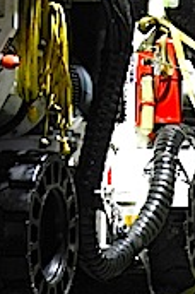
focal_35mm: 175
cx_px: 302
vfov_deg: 11.8
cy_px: 103
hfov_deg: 7.7
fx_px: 1428
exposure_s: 1/19
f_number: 4.3
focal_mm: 13.9
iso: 800
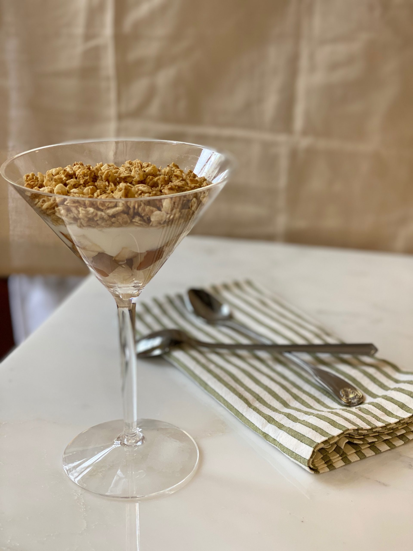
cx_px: 206
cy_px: 276
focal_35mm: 52
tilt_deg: -20.3
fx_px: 827
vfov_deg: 36.8
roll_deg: -0.8
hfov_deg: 28.0
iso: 64
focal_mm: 6
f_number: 2
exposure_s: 1/122
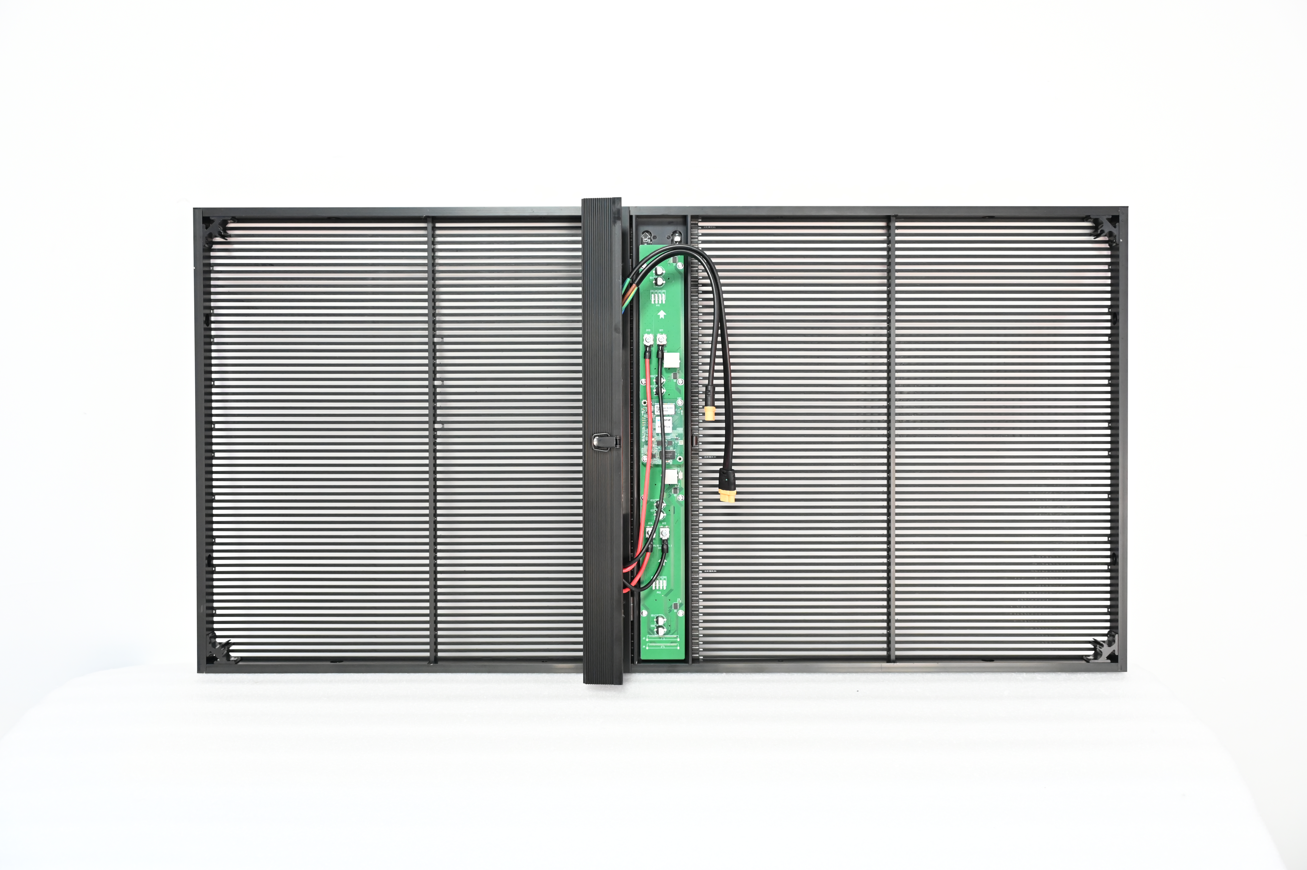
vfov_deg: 38.8
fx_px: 1234
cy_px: 435
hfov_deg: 55.8
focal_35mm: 34
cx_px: 654
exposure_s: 1/60
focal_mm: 34
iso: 4000
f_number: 4.8
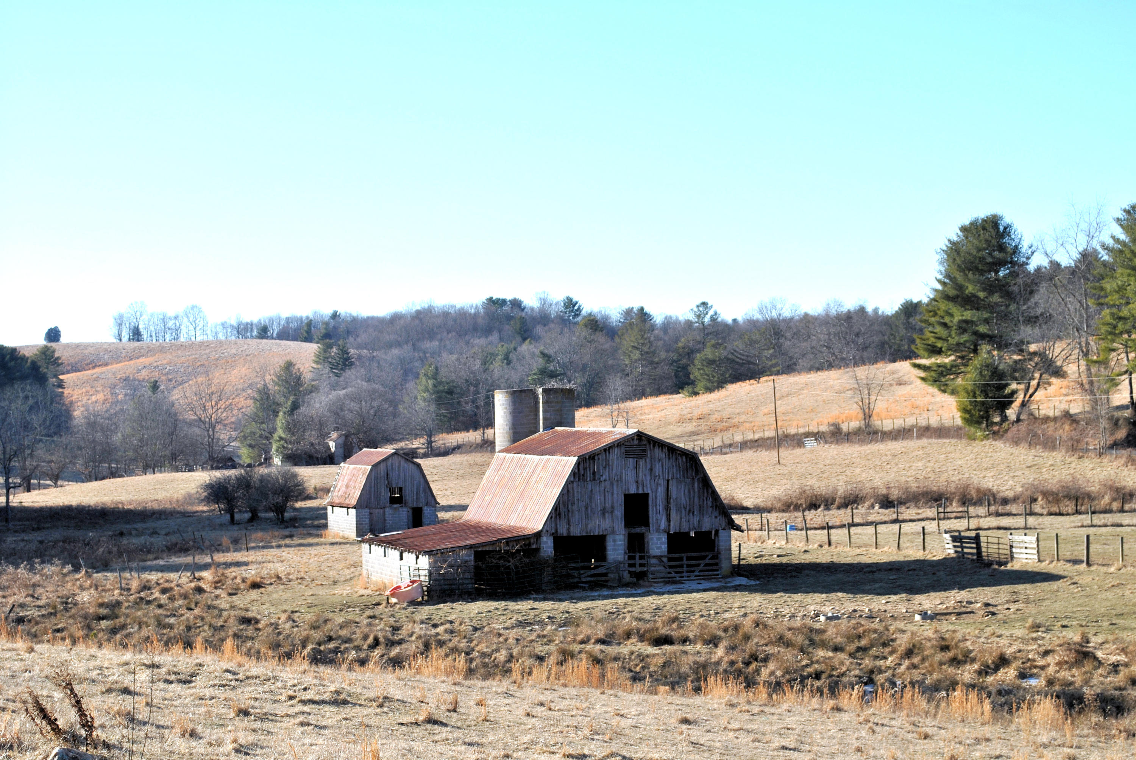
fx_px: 2606
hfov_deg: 24.6
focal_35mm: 82
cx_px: 568
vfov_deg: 16.6
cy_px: 380
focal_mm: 55
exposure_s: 1/200
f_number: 8
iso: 100
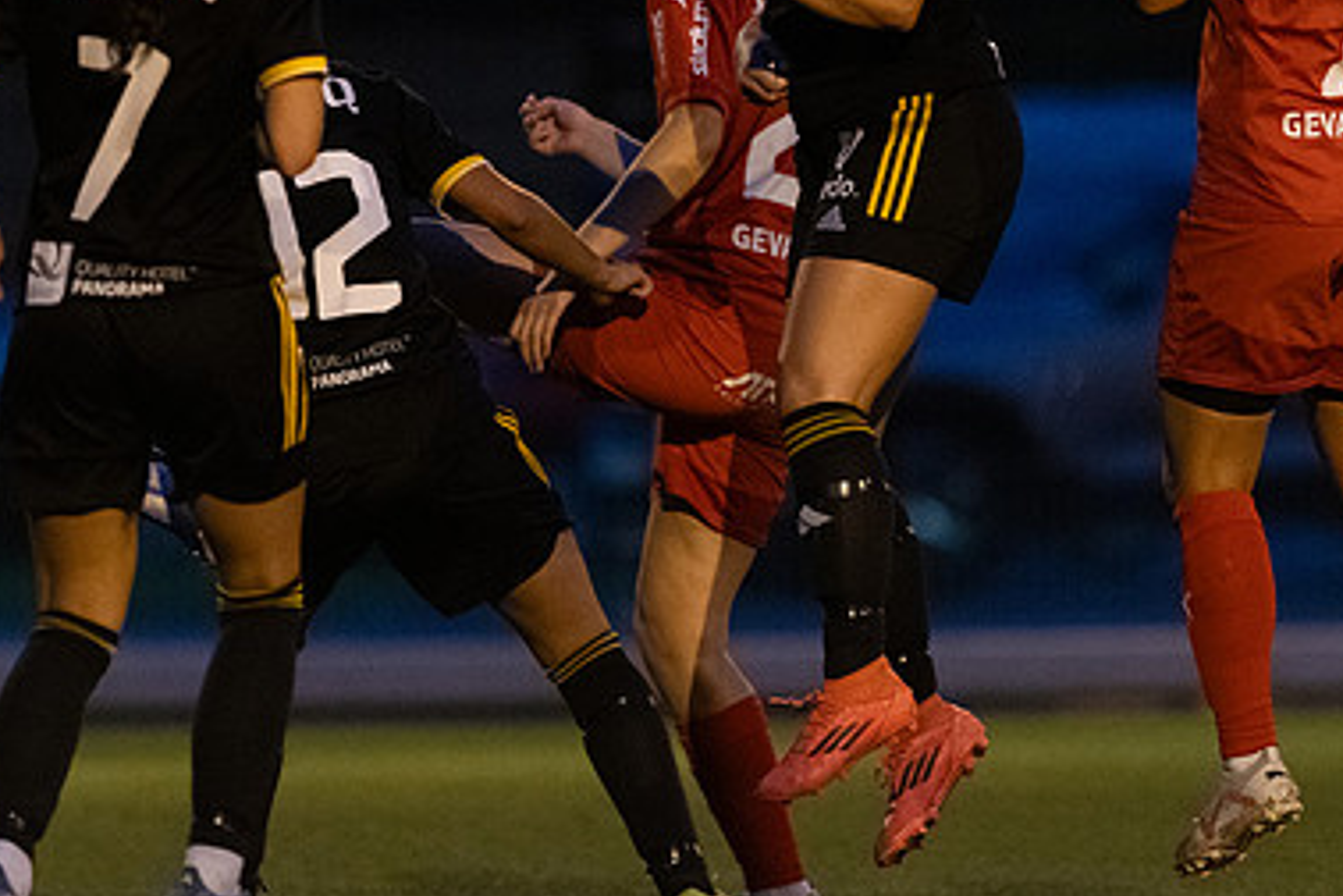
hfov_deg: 3.0
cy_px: 236
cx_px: 664
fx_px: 25776
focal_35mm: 691
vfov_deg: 2.0
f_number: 3.2
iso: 8000
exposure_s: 1/640
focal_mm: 300
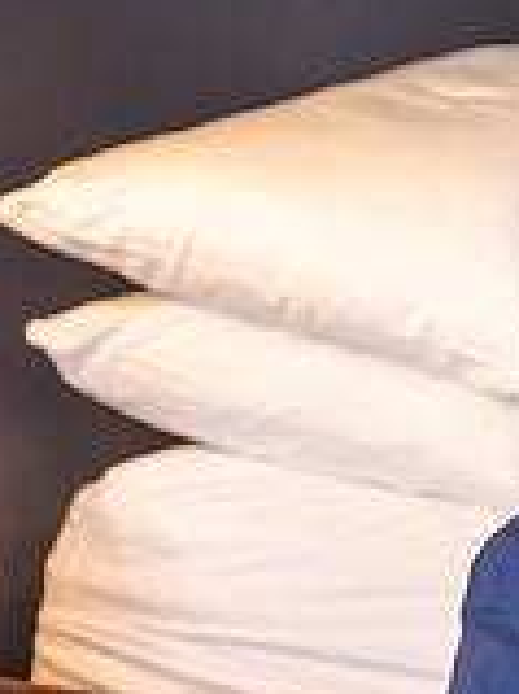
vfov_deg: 11.9
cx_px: 1252
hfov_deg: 8.2
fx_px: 3323
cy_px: 583
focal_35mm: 166
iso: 320
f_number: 3.5
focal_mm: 47.2
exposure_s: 1/80
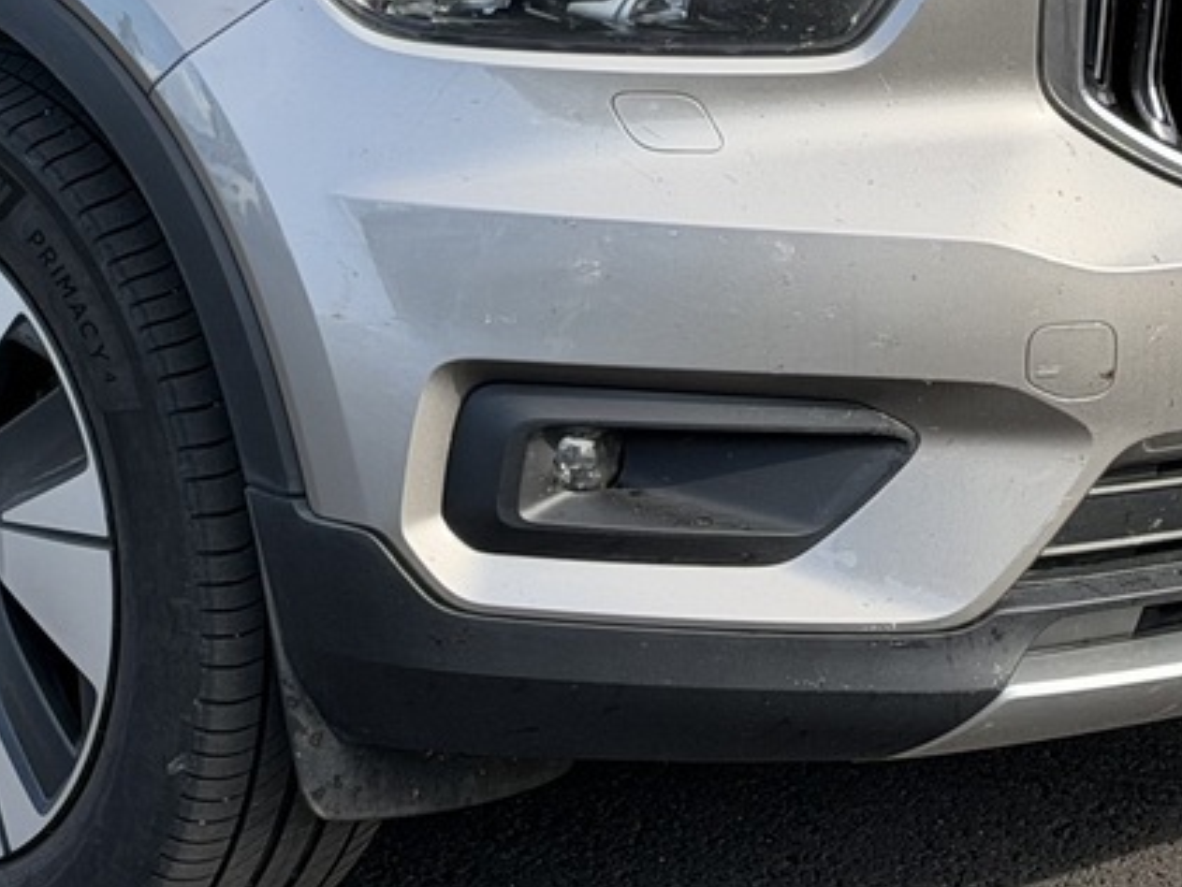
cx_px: 180
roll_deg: +1.2
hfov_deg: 12.0
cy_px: -269
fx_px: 5602
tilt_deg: -4.3
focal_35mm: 164
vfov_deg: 8.9
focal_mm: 6.76
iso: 64
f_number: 1.78
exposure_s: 1/1055
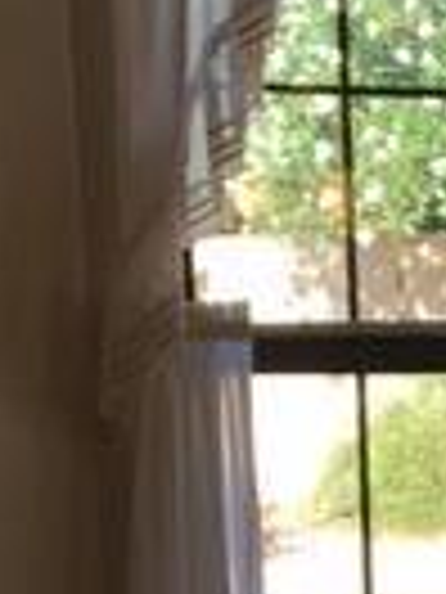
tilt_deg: -9.0
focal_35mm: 141
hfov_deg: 10.1
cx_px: 748
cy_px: 702
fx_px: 2422
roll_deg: -0.2
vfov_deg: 13.6
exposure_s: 1/271
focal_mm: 4.15
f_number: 2.2
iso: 25
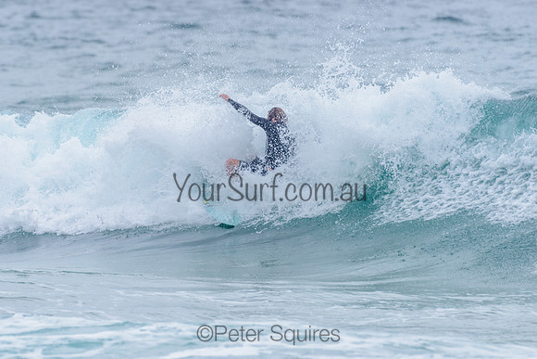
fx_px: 9143
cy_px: 154
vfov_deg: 2.2
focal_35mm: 613
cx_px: 218
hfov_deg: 3.4
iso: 160
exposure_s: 1/2000
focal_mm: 500
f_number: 5.6
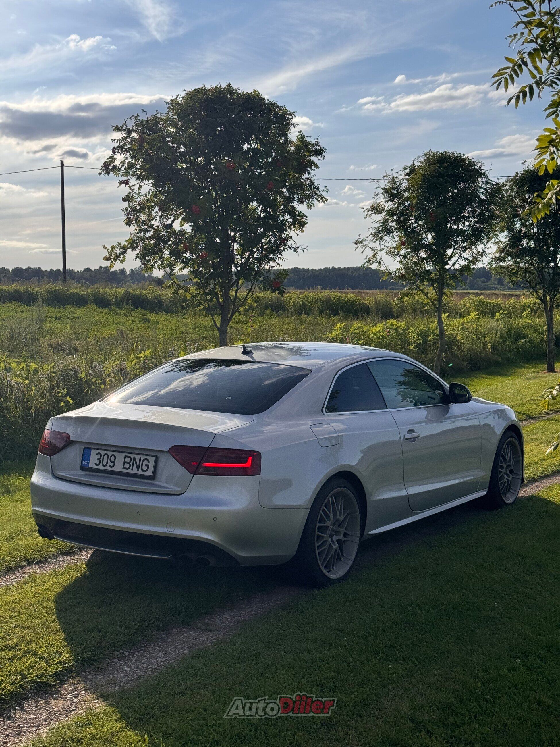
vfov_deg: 39.7
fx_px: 1035
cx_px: 280
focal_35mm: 48
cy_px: 374
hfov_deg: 30.3
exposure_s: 1/10526
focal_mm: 6.76
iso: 80
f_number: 1.78
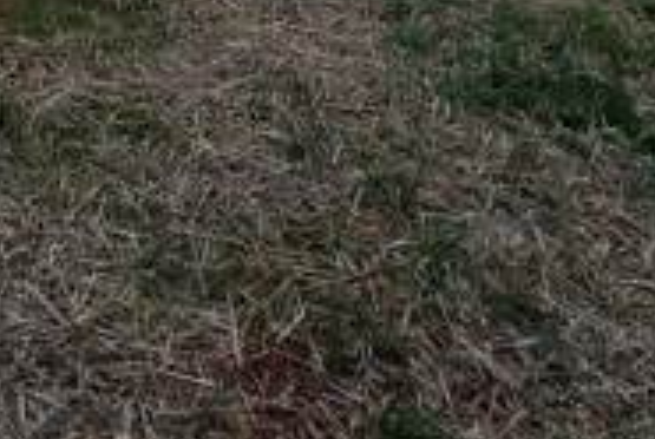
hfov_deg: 30.4
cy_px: -499
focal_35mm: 56
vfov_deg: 16.5
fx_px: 1021
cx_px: -127
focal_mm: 2.2
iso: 40
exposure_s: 1/359
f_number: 1.9
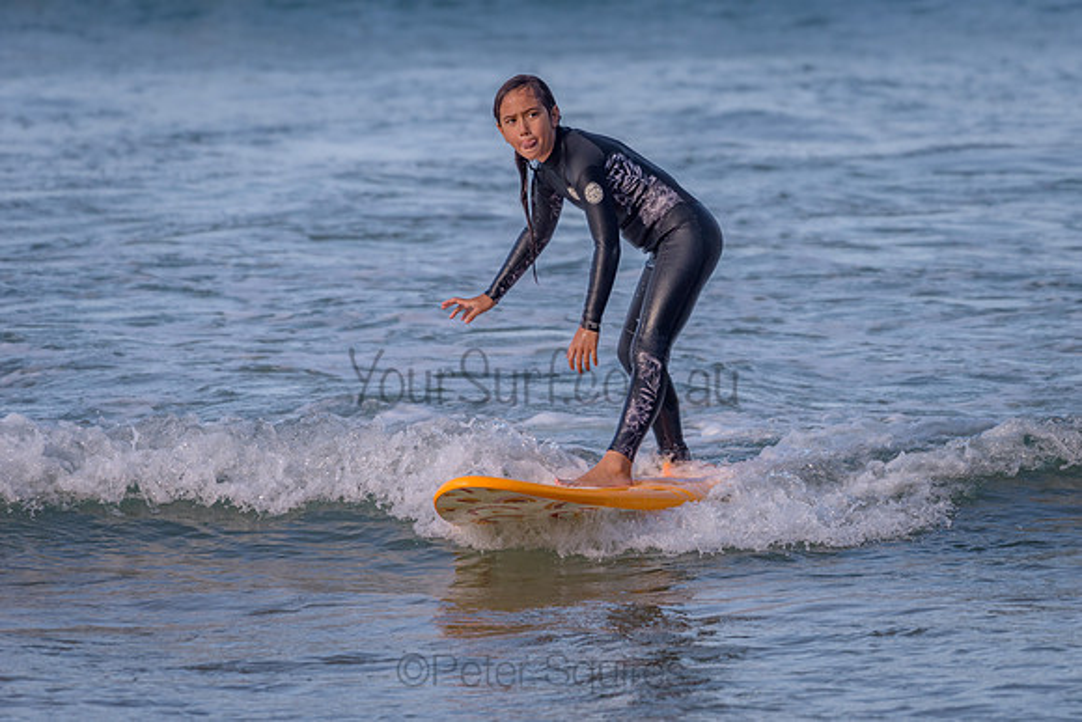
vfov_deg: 3.1
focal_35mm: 442
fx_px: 13276
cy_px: 299
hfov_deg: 4.7
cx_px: 664
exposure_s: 1/2000
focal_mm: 360
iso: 320
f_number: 5.6
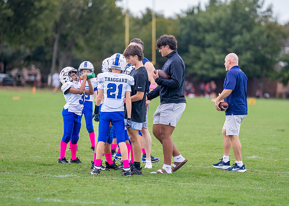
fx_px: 2003
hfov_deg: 8.3
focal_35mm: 244
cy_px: 90
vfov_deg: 5.9
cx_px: 159
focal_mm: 200
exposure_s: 1/3200
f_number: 2.8
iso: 400
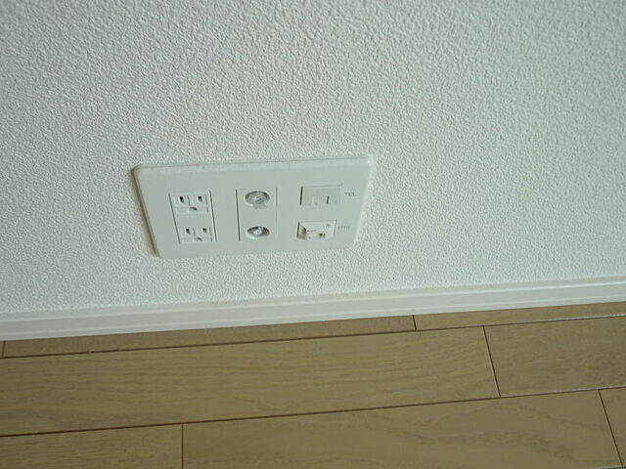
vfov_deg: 40.7
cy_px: 234
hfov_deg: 52.6
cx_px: 313
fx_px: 633
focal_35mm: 35
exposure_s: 1/50
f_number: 2.8
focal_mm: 5.5
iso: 80
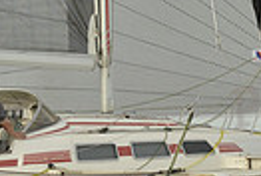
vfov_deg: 2.8
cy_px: 1
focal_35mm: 494
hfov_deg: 4.2
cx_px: 130
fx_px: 3590
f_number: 5.6
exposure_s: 1/1250
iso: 200
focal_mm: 112
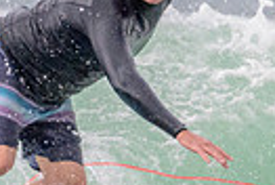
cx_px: -38
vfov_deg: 0.3
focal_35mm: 4805
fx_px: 36788
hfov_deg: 0.4
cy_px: 158
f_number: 11
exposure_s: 1/2000
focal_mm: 800
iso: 1800
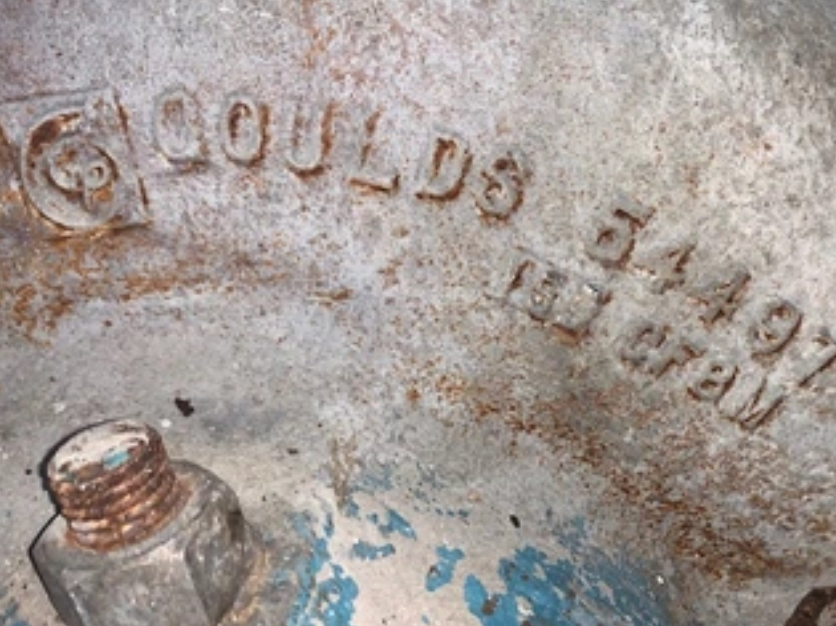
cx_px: 443
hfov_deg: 55.3
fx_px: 797
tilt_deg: -23.3
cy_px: 332
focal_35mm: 33
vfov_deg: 42.9
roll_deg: +11.8
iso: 25
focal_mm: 4.25
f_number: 1.8
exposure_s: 1/35
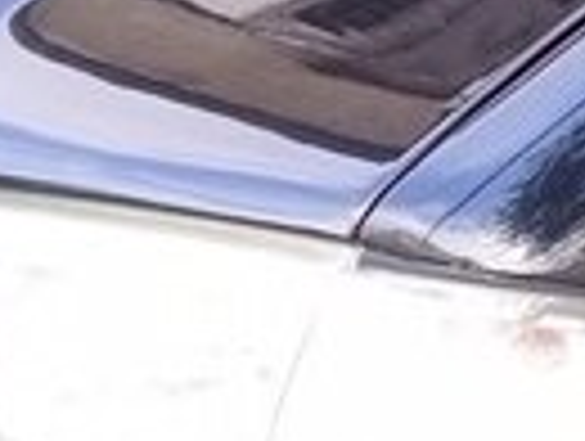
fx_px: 2658
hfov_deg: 11.2
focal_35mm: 157
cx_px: 1210
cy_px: -146
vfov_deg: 9.3
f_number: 2.2
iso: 64
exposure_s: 1/50
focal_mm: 3.3
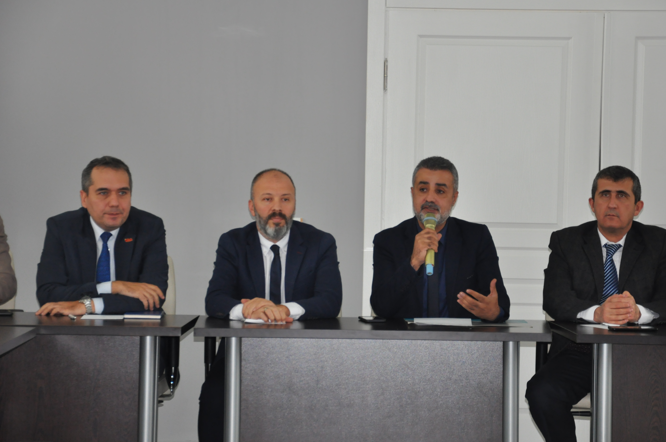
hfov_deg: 15.5
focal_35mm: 132
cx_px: 361
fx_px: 2439
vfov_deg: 10.4
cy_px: 227
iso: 800
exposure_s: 1/60
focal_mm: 80
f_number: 5.3
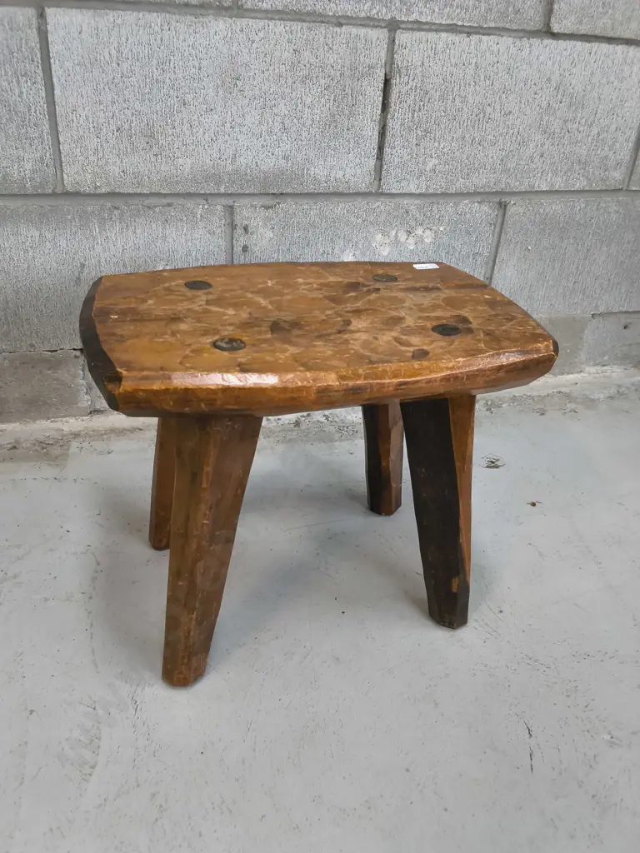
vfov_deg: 65.3
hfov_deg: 51.4
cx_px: 320
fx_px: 666
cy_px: 426
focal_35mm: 27
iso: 250
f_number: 2
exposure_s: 1/100
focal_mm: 2.87
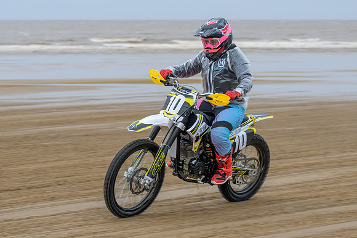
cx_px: 147
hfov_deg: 16.4
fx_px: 1236
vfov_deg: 11.0
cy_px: 112
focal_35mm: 125
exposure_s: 1/250
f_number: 4
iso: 140
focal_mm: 71
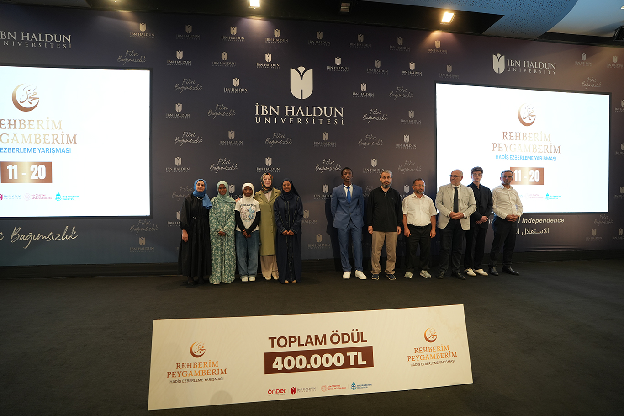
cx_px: 312
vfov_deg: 73.7
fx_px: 277
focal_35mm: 16
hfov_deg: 96.8
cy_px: 208
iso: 800
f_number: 2.8
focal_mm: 16
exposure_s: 1/100
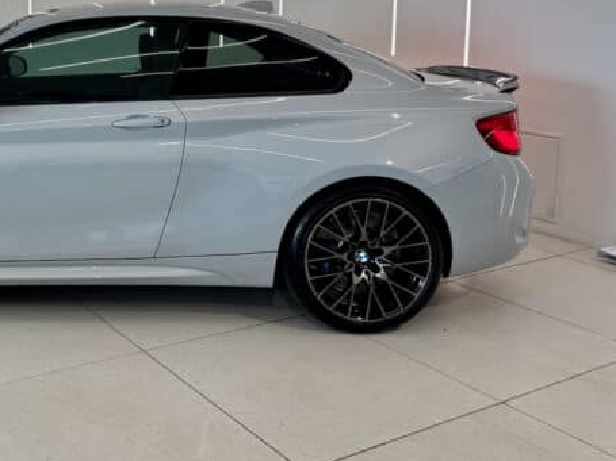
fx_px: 747
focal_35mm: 42
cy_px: 93
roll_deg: +0.1
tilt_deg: -6.2
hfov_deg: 42.0
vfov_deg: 33.4
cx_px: 91
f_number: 1.78
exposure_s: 1/100
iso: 64
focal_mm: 6.76
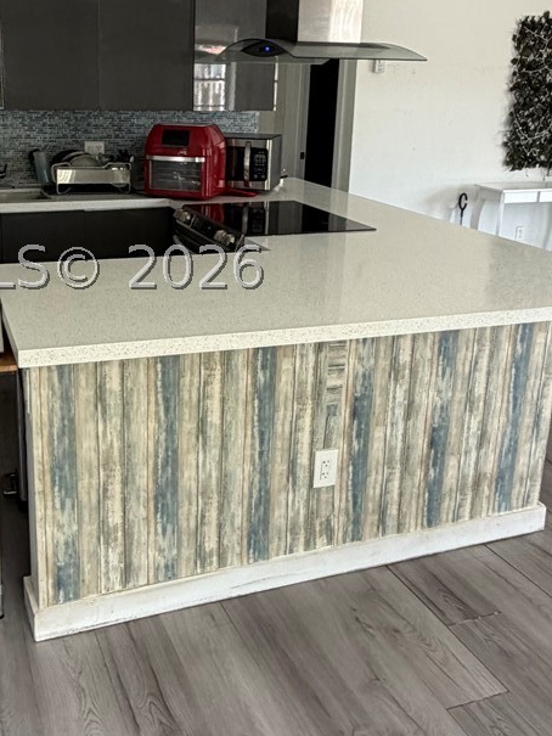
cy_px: 268
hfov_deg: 38.3
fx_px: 786
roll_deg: -1.1
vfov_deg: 49.5
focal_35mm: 37
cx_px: 192
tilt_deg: -11.1
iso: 250
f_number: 2.2
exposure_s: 1/121
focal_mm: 2.22
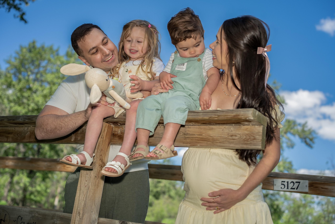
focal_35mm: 45
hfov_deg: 43.6
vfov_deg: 29.9
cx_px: 168
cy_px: 112
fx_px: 419
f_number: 2.8
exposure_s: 1/1000
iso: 64
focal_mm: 45
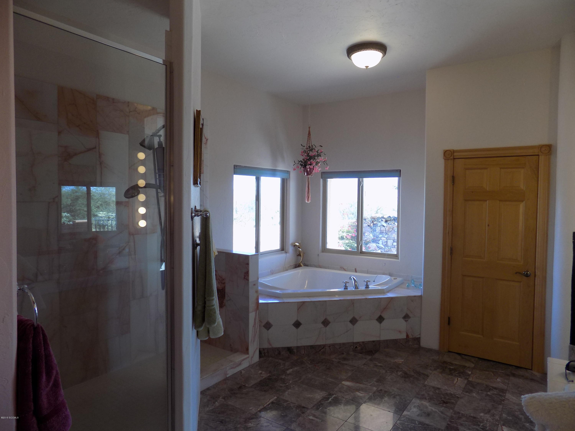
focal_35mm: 23
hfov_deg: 73.9
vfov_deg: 58.9
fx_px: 382
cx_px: 288
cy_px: 216
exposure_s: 1/50
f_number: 3.1
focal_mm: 4
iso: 80
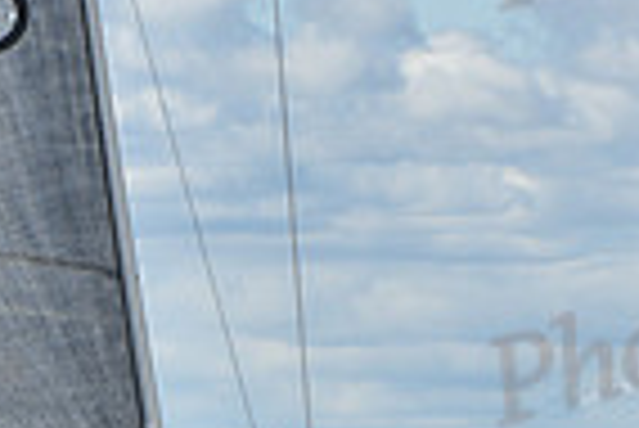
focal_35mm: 816
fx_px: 14499
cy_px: 606
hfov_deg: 2.5
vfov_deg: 1.7
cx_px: 261
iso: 250
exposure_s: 1/800
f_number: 10
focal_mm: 200
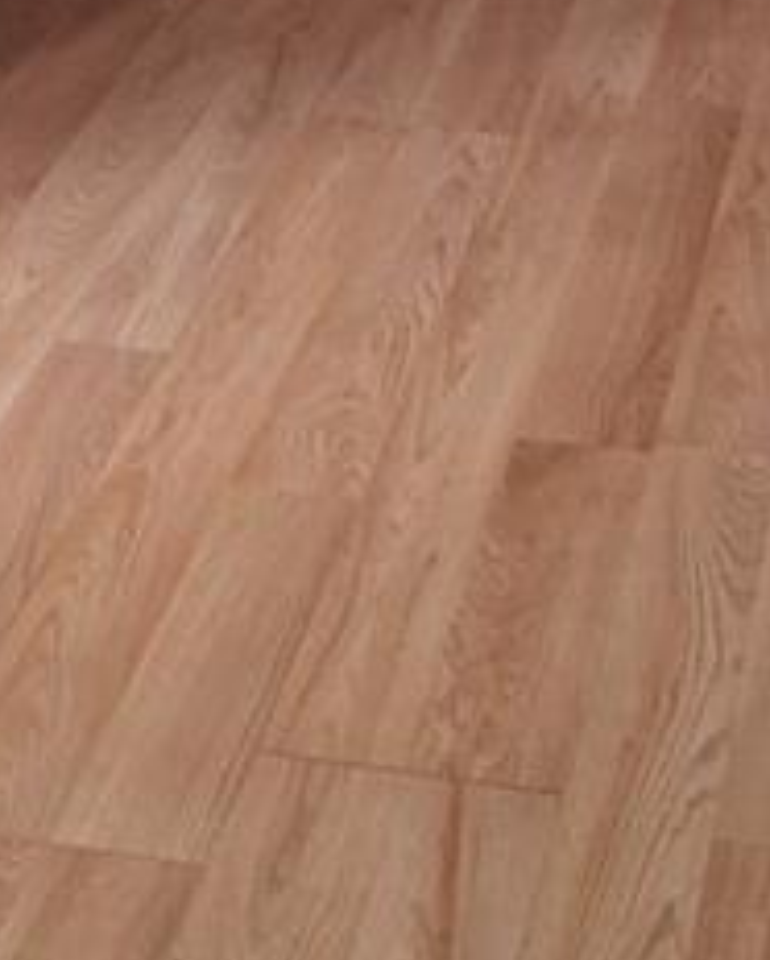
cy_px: -695
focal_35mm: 131
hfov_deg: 11.8
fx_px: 3727
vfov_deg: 13.4
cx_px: 253
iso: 320
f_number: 1.8
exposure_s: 1/60
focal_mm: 3.98
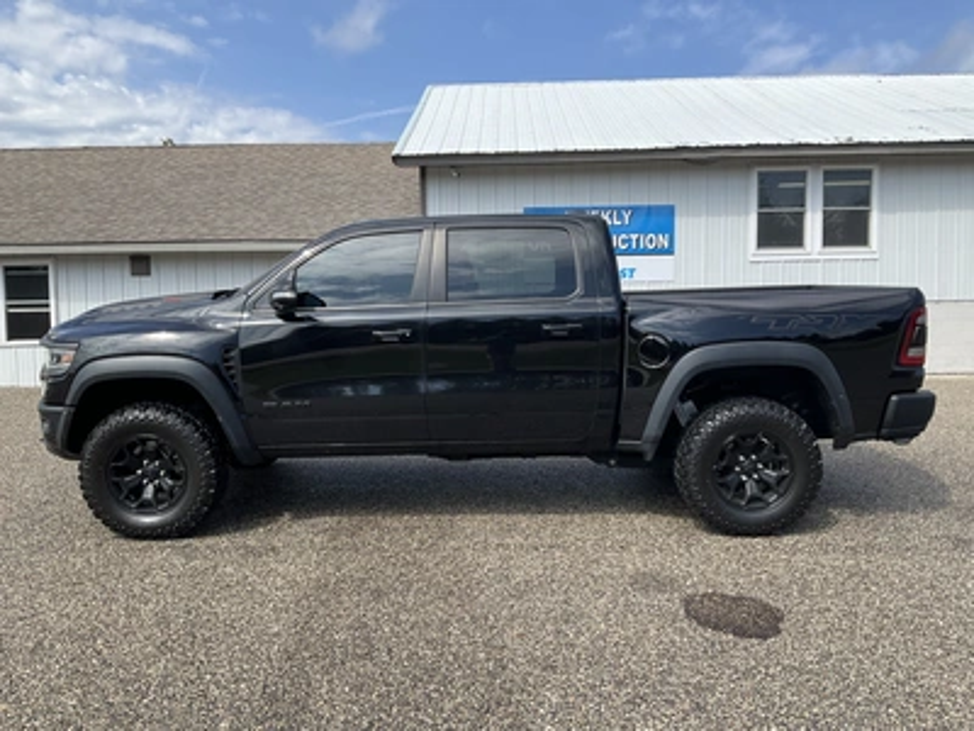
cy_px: 366
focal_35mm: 29
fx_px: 816
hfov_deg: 61.7
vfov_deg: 48.2
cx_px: 487
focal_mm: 3
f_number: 1.8
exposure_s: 1/1311
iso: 25
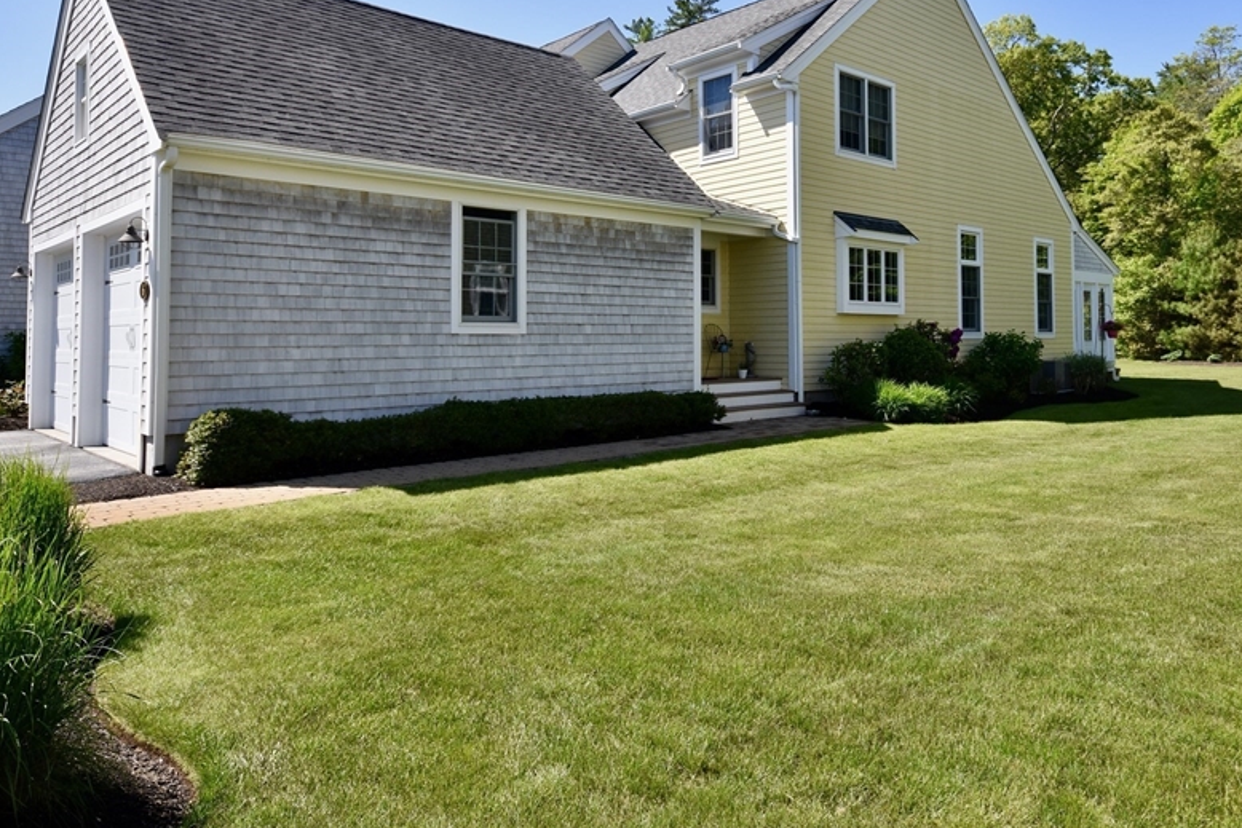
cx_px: 747
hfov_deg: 69.4
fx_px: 885
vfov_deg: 49.5
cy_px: 298
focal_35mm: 26
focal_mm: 13
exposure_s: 1/500
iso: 360
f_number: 8
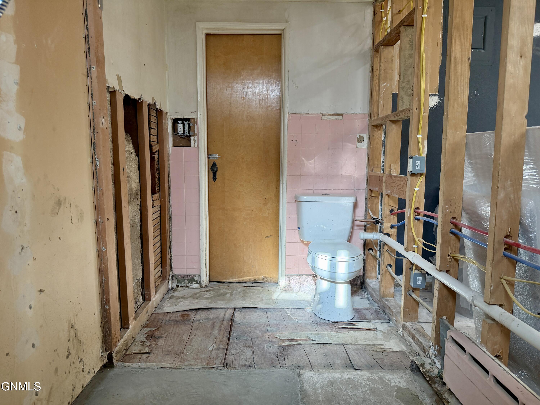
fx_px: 374
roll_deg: -0.4
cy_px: 202
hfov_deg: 71.6
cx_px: 270
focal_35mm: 24
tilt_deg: -7.1
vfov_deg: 56.8
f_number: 1.78
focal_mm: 6.76
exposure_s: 1/232
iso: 200
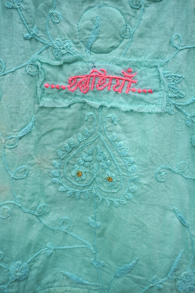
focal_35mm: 46
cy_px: 146
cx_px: 98
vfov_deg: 42.3
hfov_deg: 28.9
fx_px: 378
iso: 100
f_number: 5
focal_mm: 31
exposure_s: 1/320
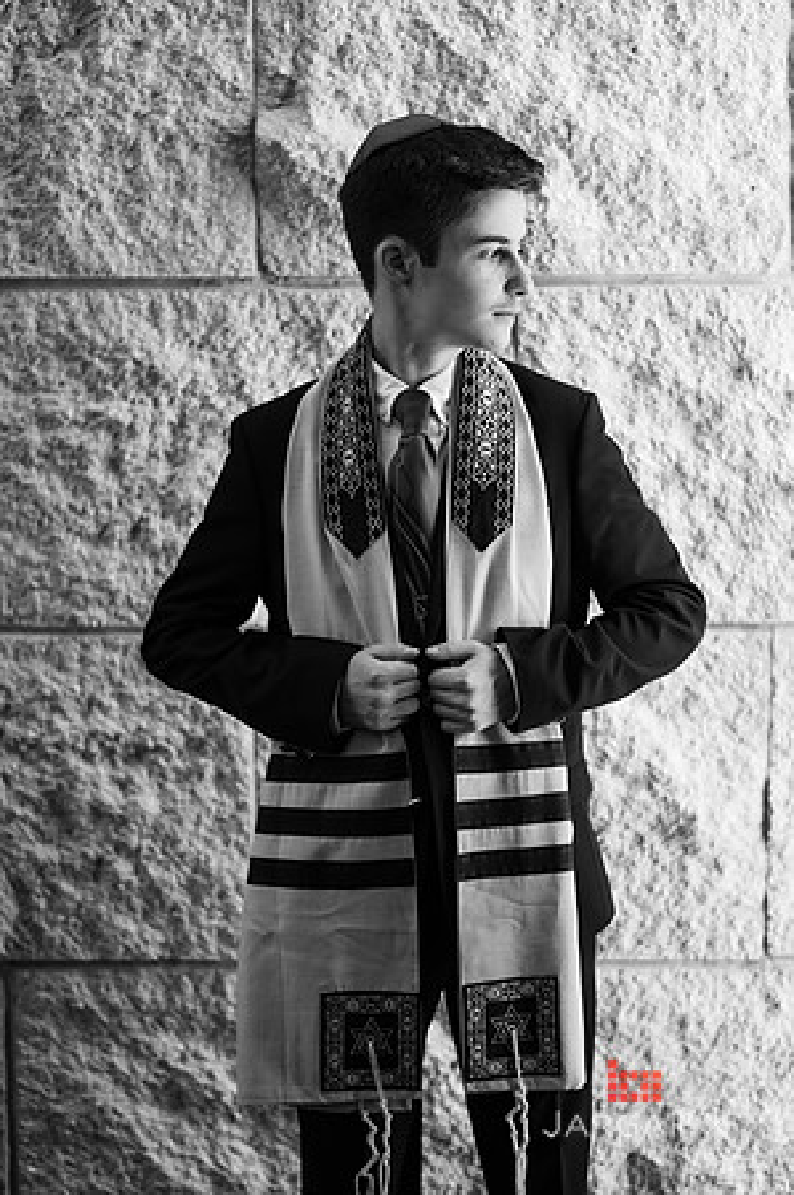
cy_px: 598
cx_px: 397
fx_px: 2818
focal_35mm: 85
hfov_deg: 16.0
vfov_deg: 23.9
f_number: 2
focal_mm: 85
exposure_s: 1/200
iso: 200
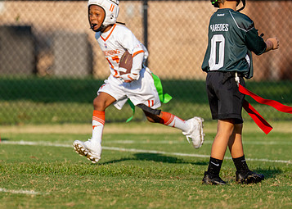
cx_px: 85
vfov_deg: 3.1
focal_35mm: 465
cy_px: 72
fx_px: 3856
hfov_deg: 4.3
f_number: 2.8
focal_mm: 200
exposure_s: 1/2000
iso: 200
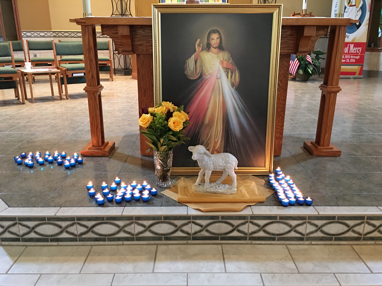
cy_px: 143
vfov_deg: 48.2
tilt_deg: -16.4
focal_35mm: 29
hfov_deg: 61.7
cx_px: 191
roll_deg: -0.5
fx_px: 320
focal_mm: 4.15
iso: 100
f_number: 2.2
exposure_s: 1/15
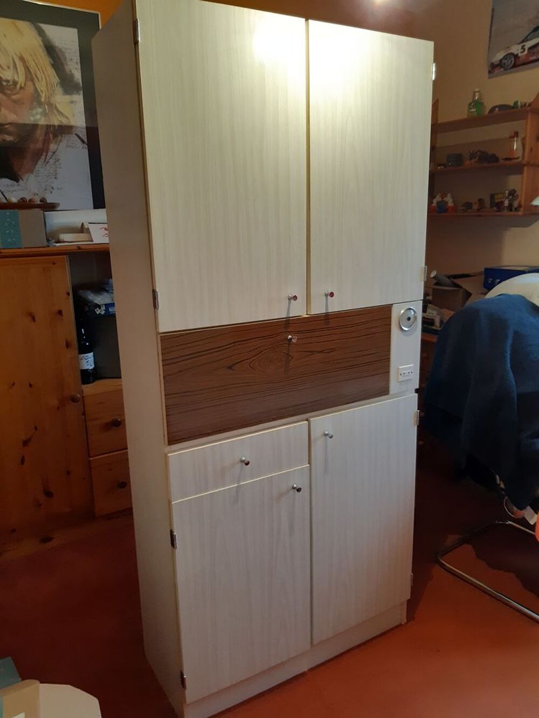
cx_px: 270
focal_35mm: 26
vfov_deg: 67.3
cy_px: 359
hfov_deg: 53.1
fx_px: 540
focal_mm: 3.92
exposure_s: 1/50
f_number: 1.7
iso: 320
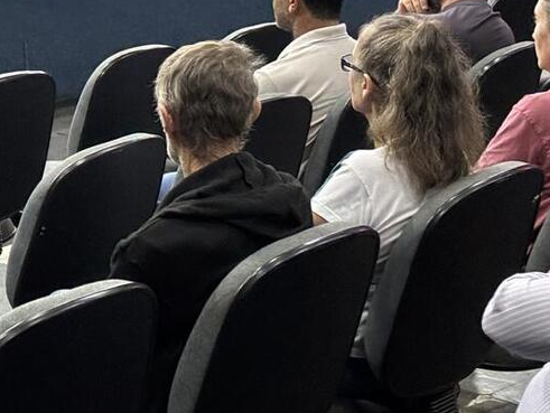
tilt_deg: -10.2
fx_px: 2019
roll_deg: +0.1
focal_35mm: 127
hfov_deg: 15.1
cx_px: -67
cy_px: 25
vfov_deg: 11.6
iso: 320
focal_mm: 5.96
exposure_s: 1/40
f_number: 1.6
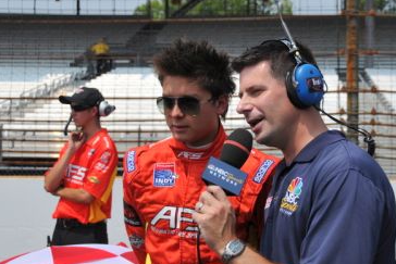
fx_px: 770
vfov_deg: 19.4
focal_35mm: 70
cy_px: 104
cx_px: 251
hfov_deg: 28.7
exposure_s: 1/5000
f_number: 4.2
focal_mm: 34
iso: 400
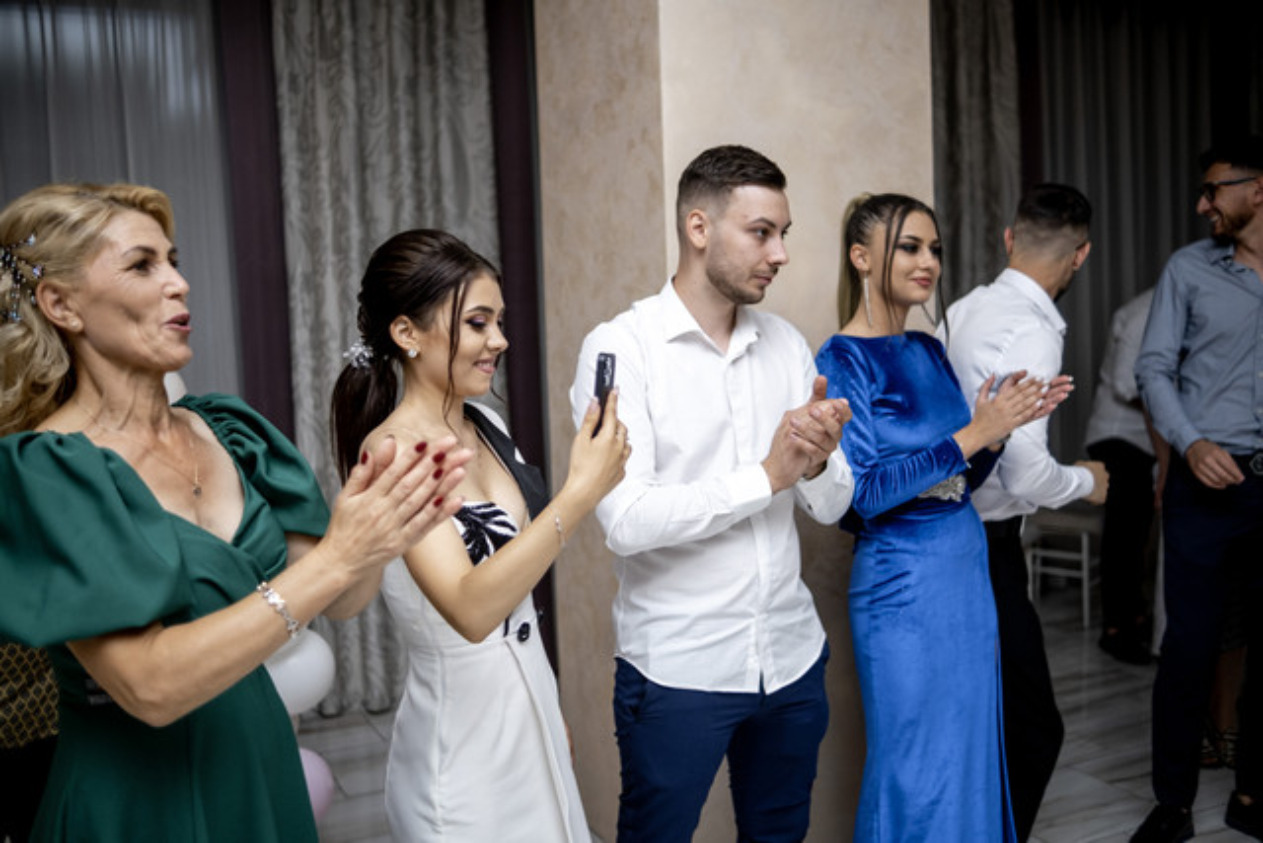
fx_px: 1228
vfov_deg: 37.9
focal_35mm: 35
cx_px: 632
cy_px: 422
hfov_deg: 54.4
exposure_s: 1/160
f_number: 1.4
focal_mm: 23
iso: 640
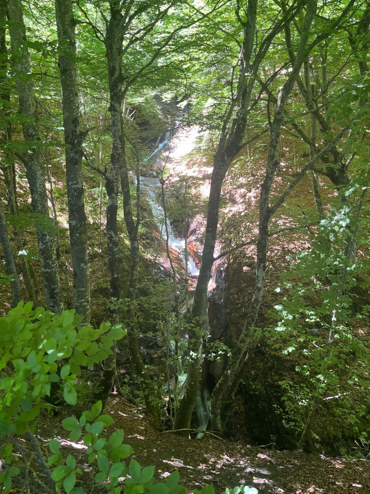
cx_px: 197
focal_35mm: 31
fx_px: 442
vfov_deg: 58.2
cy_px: 215
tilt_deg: -14.7
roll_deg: +2.2
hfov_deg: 45.4
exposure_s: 1/104
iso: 125
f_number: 1.6
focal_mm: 5.1
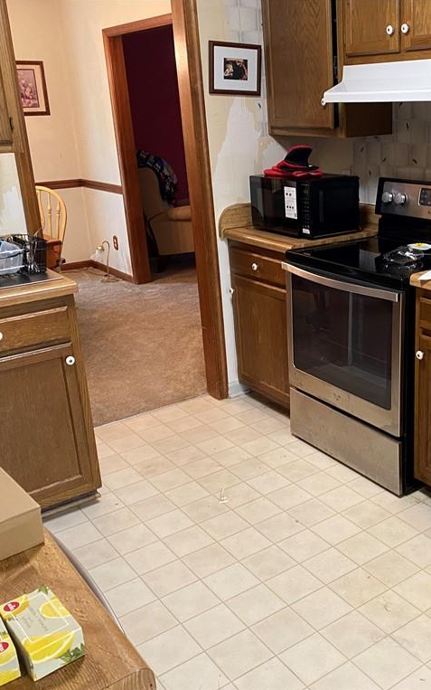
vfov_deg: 52.7
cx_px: 341
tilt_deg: -15.4
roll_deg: +2.4
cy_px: 345
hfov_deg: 33.5
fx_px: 695
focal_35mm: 37
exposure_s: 1/60
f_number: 1.8
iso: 250
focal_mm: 4.25
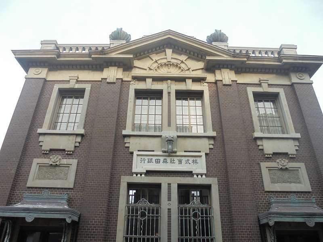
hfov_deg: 67.3
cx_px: 162
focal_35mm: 26
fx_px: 243
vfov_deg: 53.1
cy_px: 121
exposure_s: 1/320
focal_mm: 4.6
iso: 100
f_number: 3.5
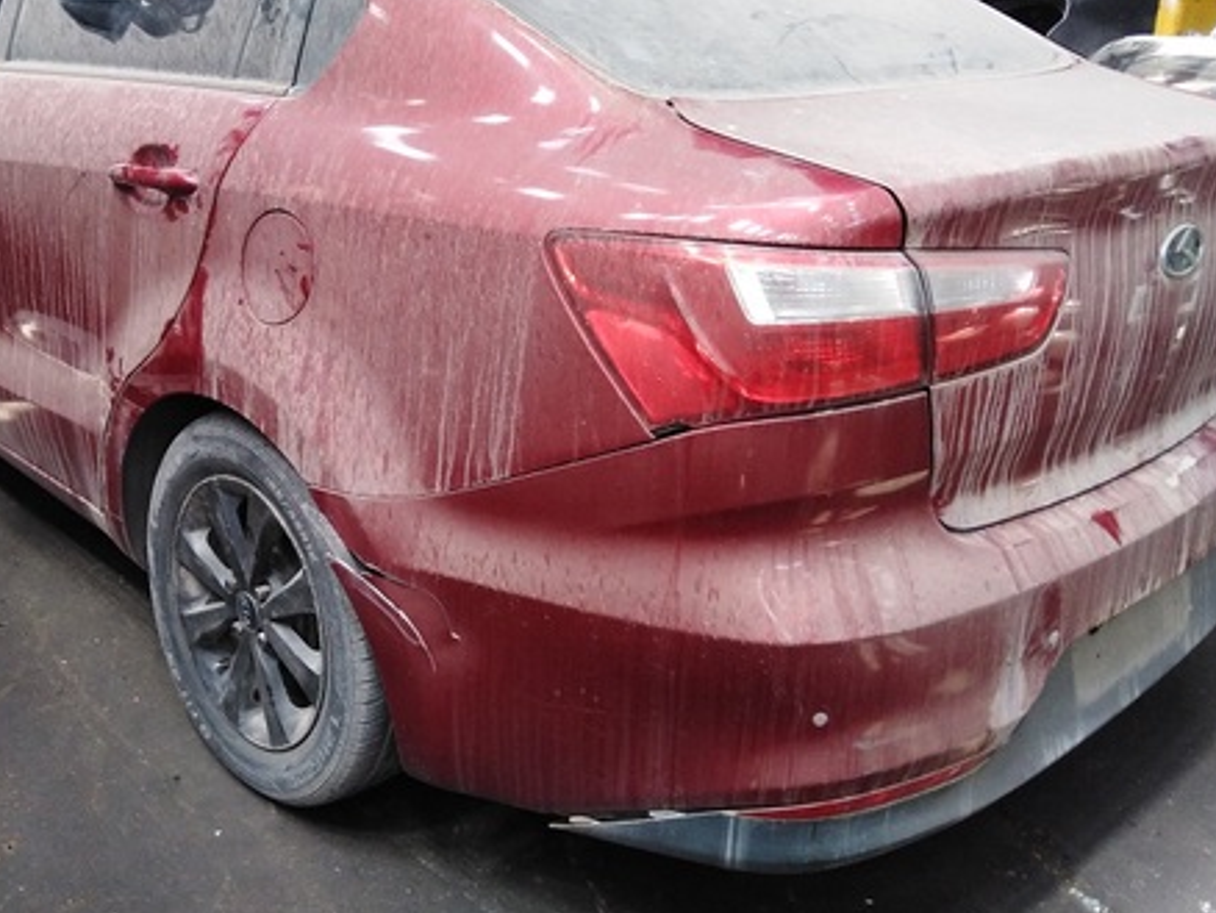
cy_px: 375
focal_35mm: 37
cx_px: 475
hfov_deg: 49.7
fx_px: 1300
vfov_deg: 38.6
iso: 250
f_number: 2.2
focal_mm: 3.46
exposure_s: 1/33.3
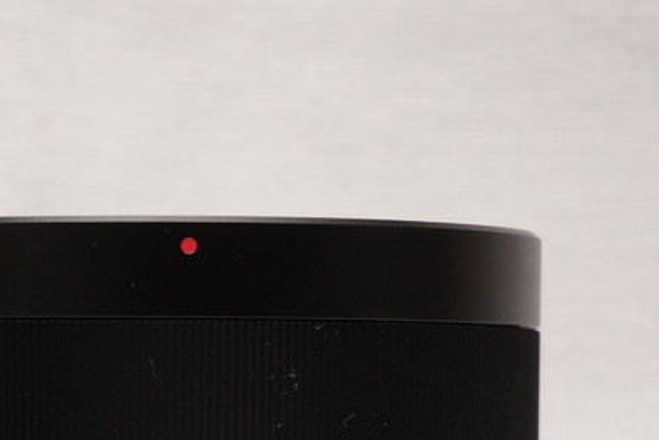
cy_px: 608
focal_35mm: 199
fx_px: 3644
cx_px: -197
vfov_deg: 6.8
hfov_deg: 10.1
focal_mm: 33
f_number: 8
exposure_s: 1/60
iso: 800
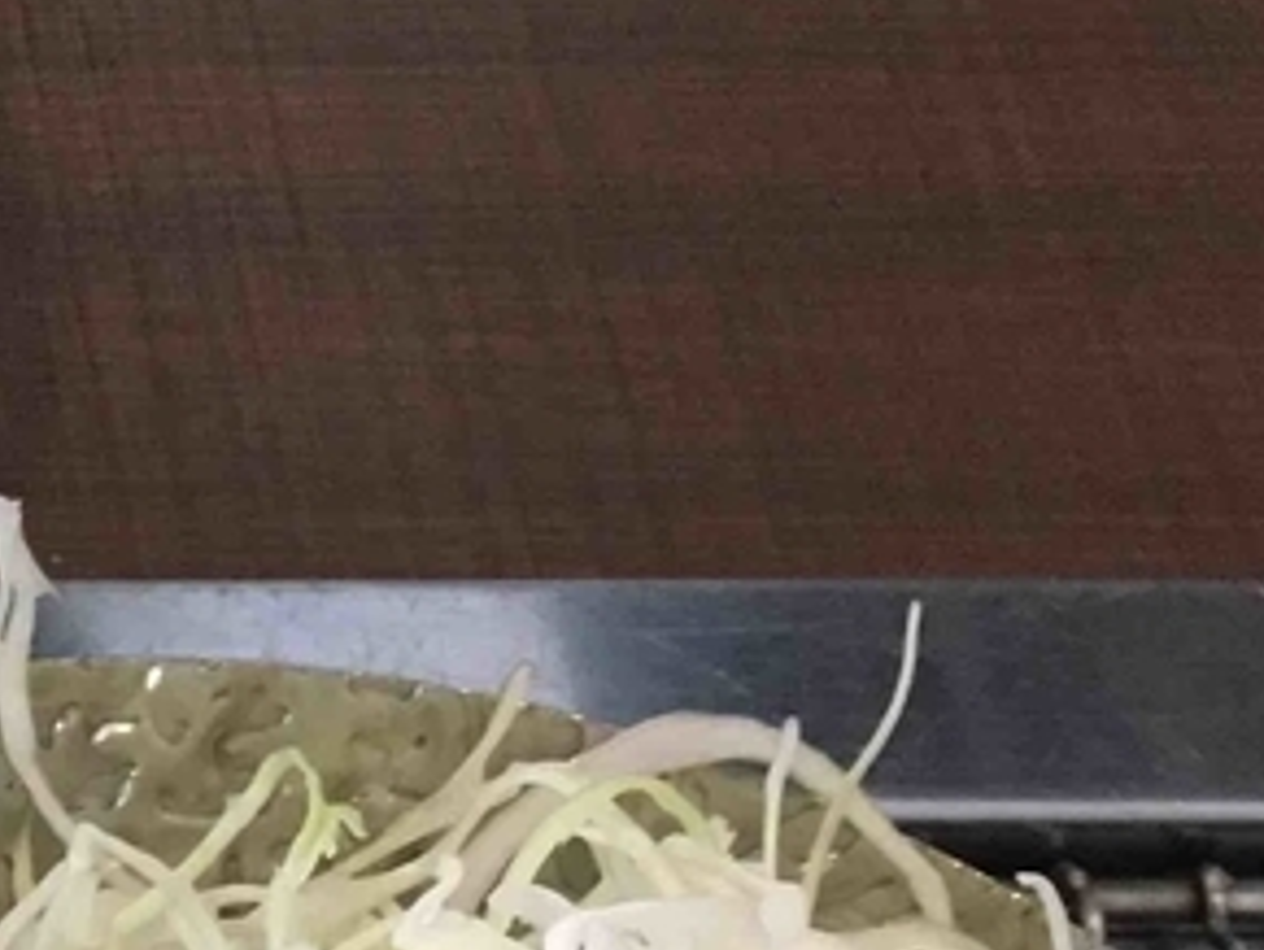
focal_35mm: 120
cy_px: 1342
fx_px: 4385
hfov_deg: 14.4
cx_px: -1024
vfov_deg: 11.9
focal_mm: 4.15
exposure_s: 1/24
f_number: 2.2
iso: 200
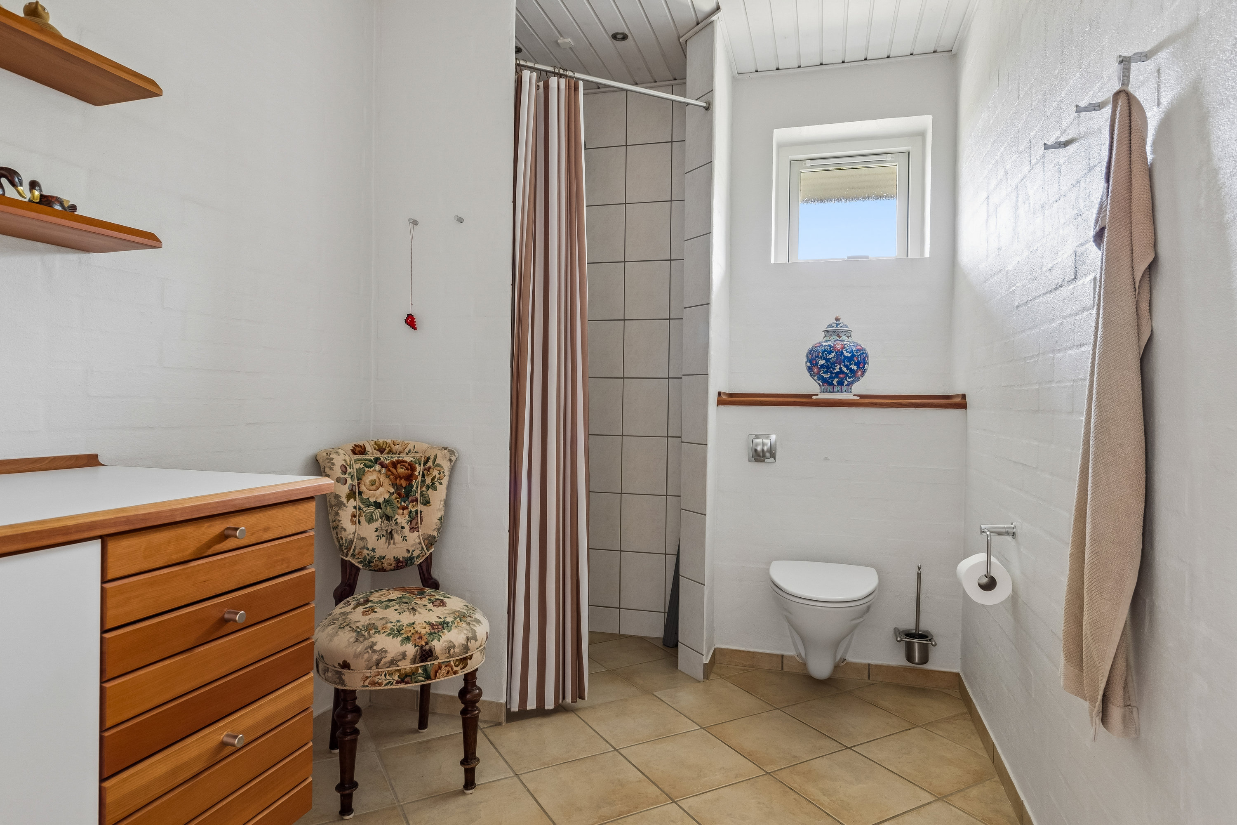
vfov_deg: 56.1
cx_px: 618
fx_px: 773
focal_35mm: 22
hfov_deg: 77.3
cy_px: 412
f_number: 8
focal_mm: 15
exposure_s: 1/3.33
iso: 400
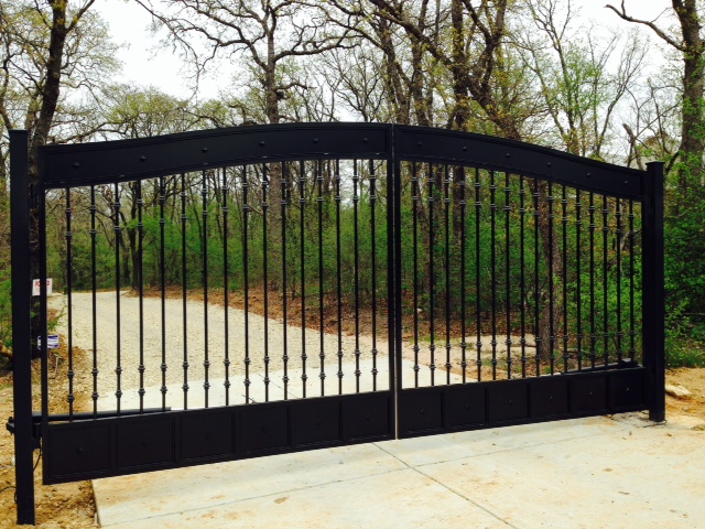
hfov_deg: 55.4
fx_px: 672
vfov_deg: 42.9
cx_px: 352
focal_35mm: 33
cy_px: 264
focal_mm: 4.12
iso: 50
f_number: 2.4
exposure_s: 1/733
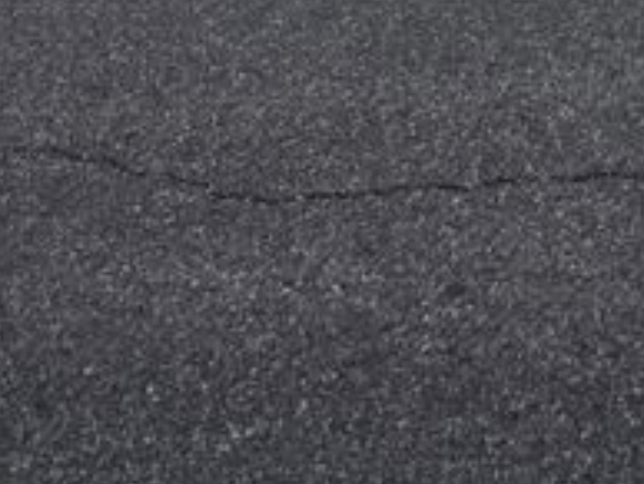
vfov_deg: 14.6
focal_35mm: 79
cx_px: 790
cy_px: -549
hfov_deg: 22.6
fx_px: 1472
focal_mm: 5.4
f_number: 1.8
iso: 100
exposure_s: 1/180
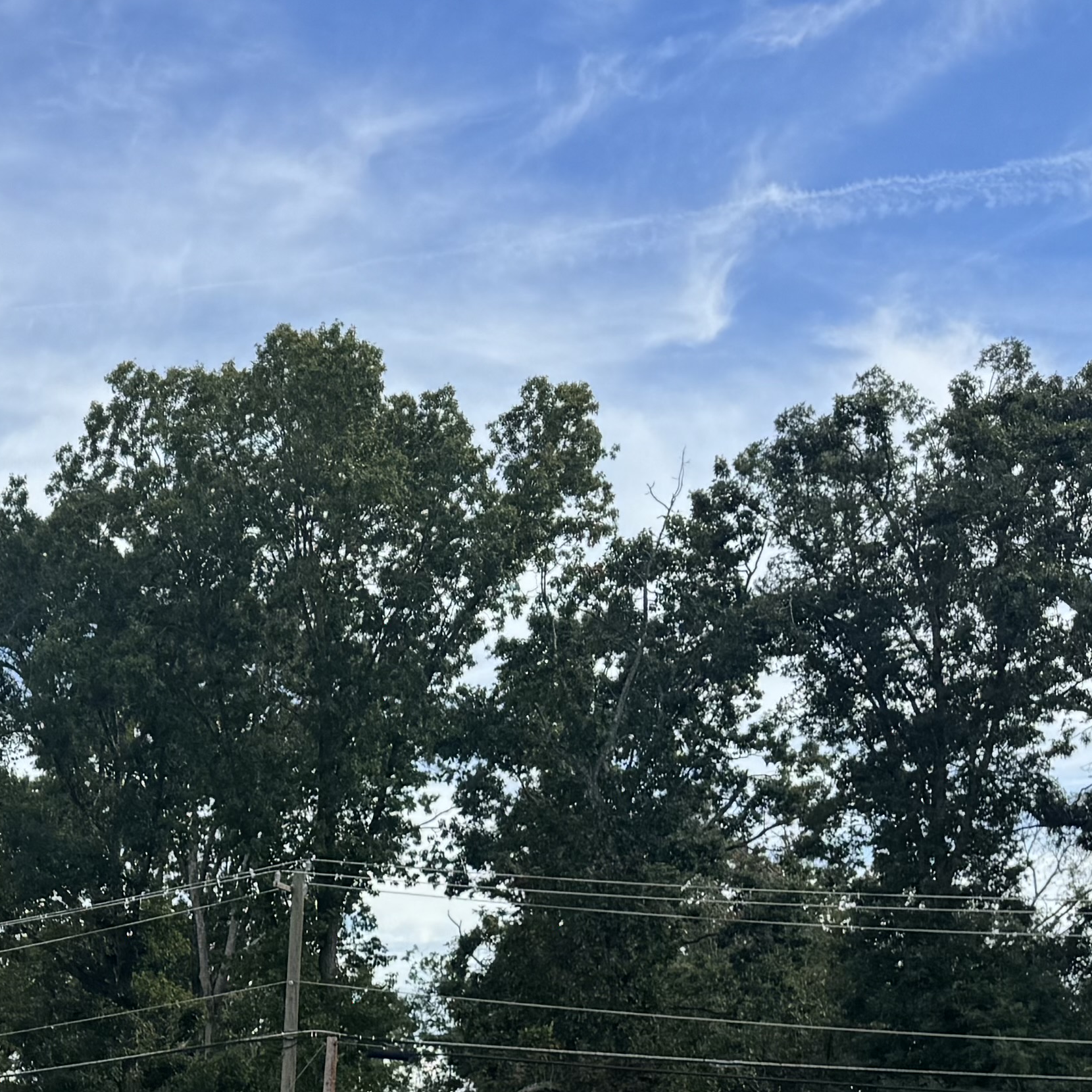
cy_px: 1313
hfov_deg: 21.4
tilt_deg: -1.4
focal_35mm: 73
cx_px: -328
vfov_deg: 21.9
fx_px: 2605
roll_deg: -0.1
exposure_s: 1/3413
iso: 80
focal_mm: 6.76
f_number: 1.78
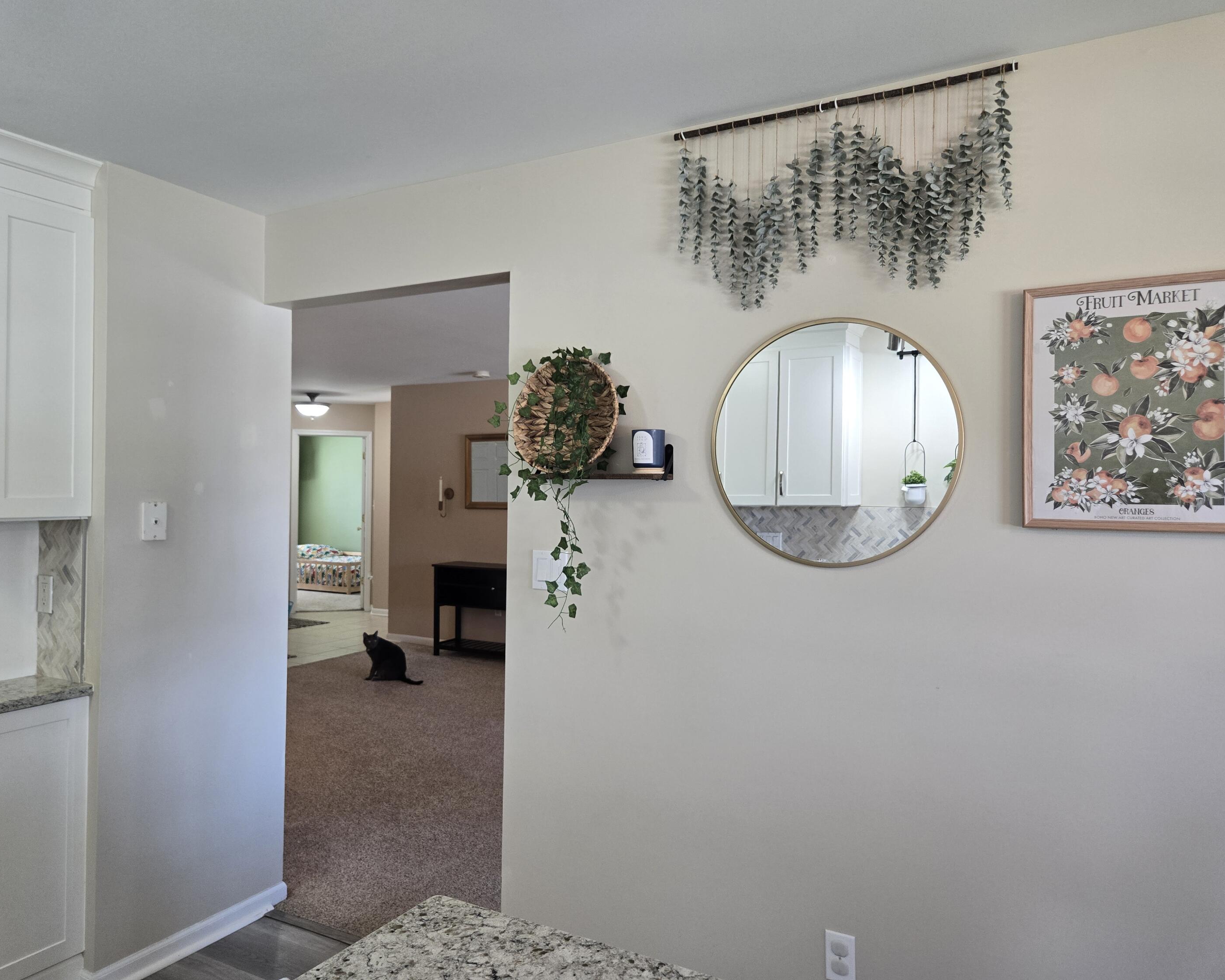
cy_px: 490
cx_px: 596
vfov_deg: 58.8
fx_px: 870
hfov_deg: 70.3
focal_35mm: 24
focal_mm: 5.4
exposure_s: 1/120
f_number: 1.8
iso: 160
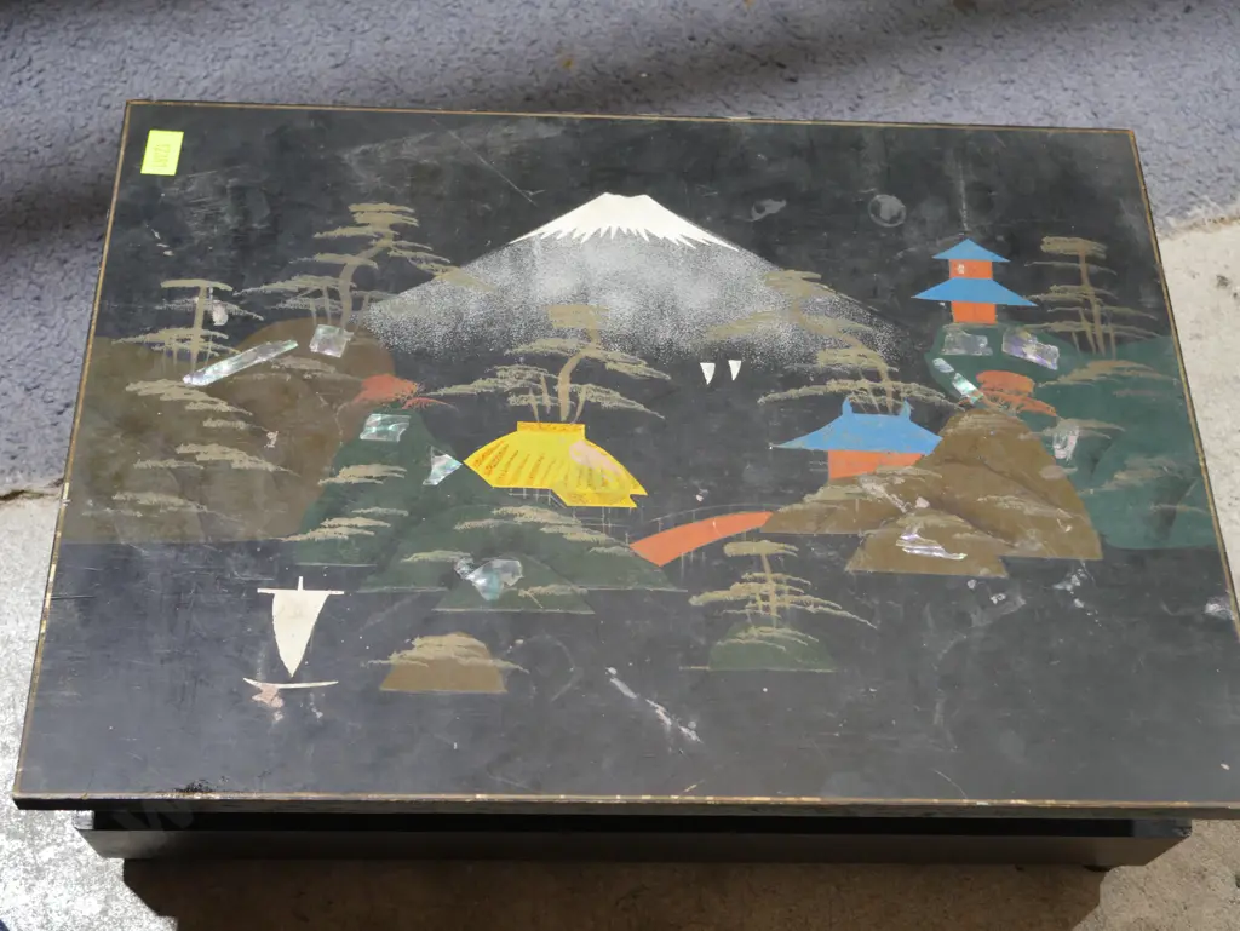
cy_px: 466
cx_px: 620
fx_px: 1935
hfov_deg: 35.5
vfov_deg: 27.1
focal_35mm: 54
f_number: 5.3
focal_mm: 27
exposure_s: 1/60
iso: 1000
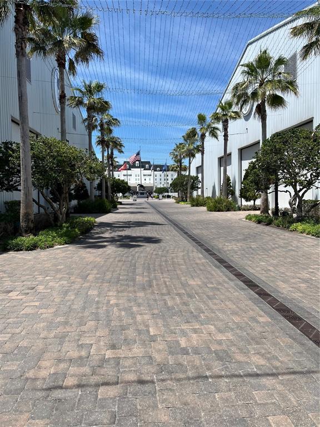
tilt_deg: -2.4
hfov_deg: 53.1
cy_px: 214
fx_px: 320
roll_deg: +1.0
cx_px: 160
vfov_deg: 67.3
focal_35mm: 26
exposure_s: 1/4310
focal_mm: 5.1
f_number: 1.6
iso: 50
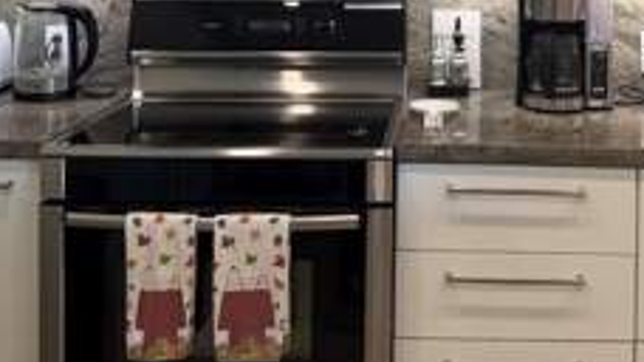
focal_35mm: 55
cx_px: 438
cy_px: -82
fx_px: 939
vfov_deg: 20.3
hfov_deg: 37.4
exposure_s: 1/120
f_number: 1.78
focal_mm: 6.76
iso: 125
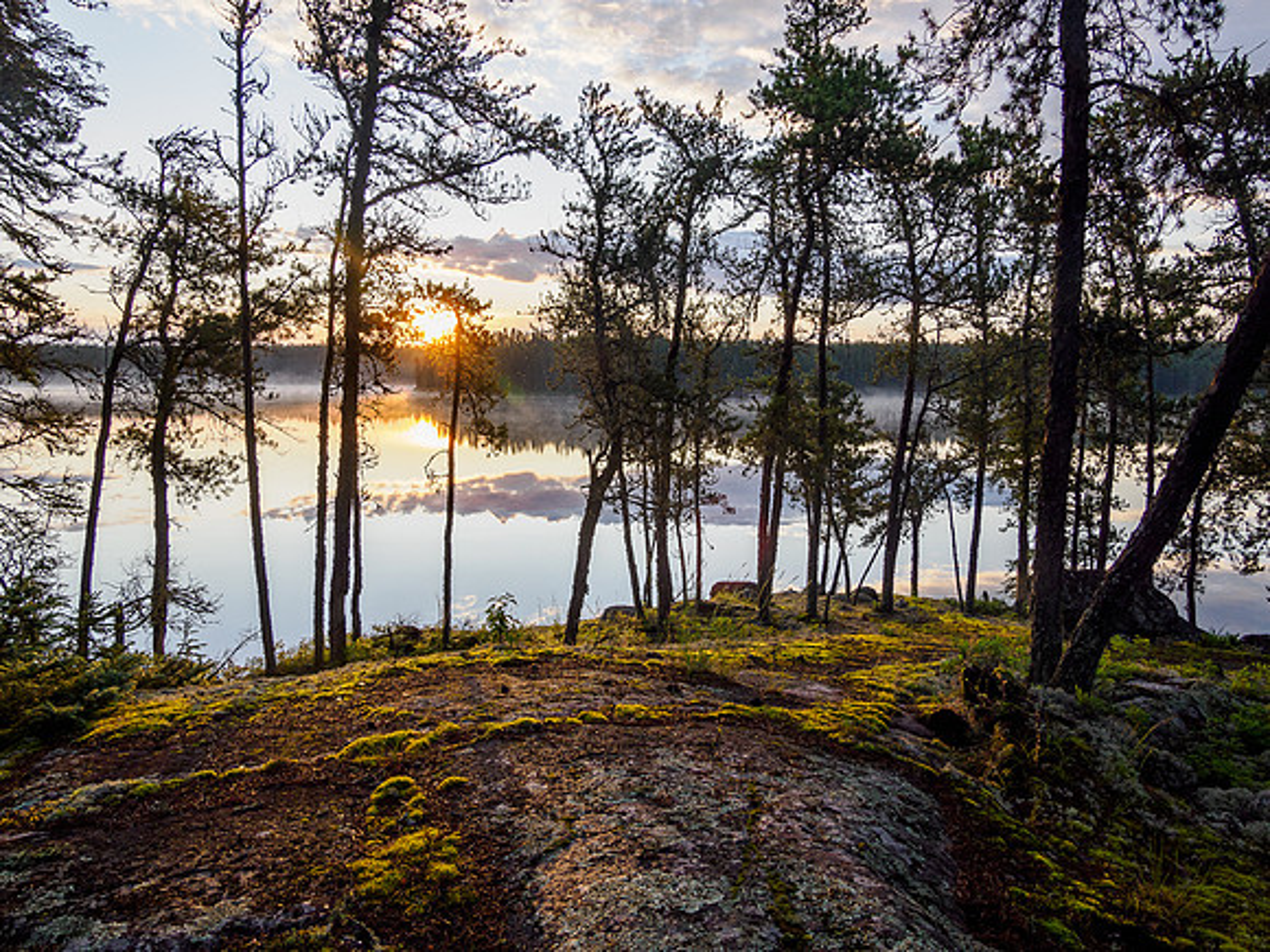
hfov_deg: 71.6
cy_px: 476
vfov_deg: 56.8
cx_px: 635
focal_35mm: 24
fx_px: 881
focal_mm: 12
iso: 200
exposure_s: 1/80
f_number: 8
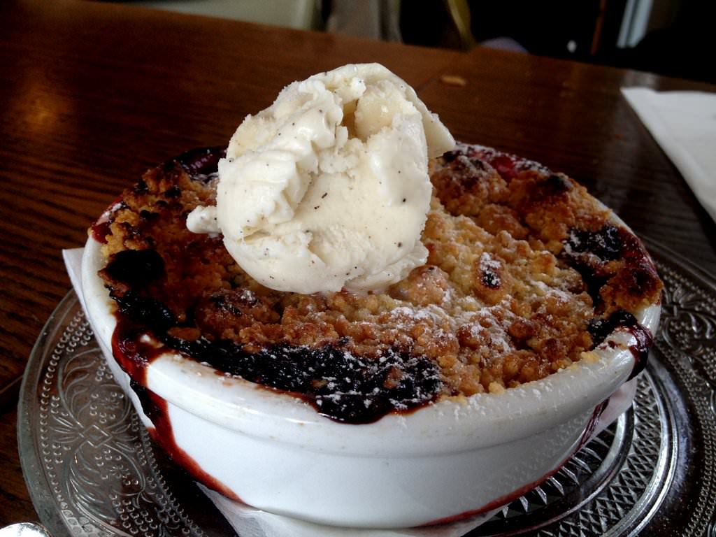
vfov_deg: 40.7
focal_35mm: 35
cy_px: 268
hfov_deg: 52.6
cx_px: 358
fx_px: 724
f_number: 2.4
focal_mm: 4.28
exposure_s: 1/60
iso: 64
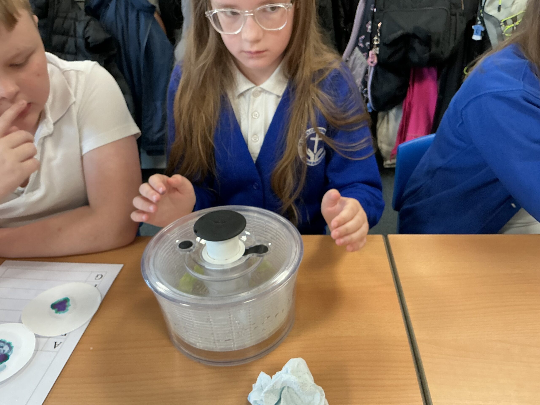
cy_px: 202
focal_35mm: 29
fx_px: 452
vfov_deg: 48.2
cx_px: 270
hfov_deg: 61.7
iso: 100
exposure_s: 1/60
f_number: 1.8
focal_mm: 3
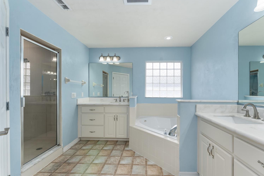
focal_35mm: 15
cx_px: 141
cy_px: 92
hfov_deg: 100.2
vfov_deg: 77.3
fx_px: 110
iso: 100
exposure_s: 1/13
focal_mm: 14
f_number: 7.1
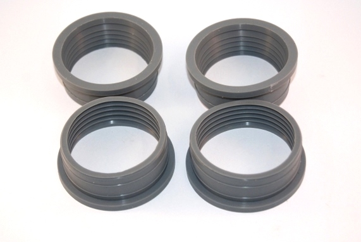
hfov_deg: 24.2
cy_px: 115
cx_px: 182
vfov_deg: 16.3
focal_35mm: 84
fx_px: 843
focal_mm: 50
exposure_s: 1/100
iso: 400
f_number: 5.6
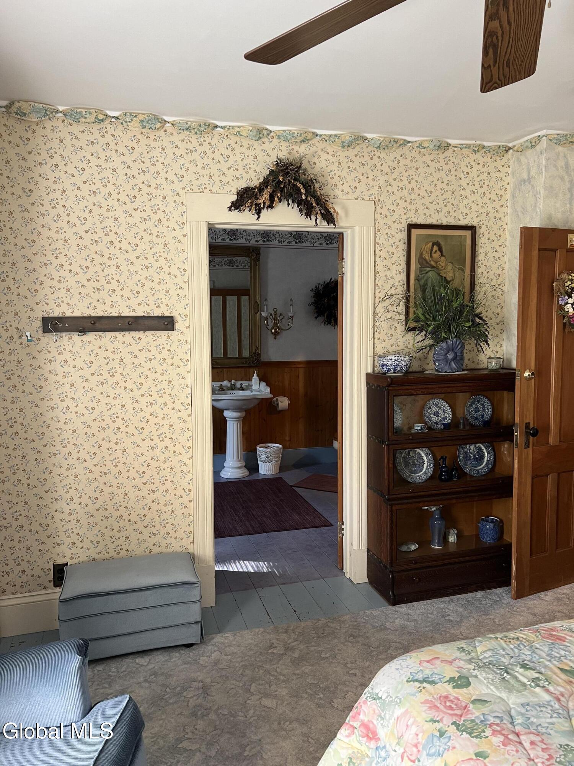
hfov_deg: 53.1
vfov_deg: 67.3
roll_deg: +0.5
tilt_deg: -5.0
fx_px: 575
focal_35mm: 26
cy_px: 383
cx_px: 287
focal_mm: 5.7
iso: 100
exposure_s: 1/60
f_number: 1.5
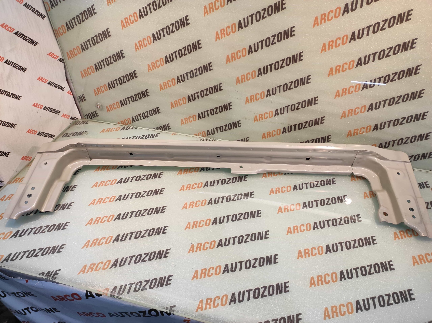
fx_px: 212
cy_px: 162
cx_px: 216
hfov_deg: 91.1
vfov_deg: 74.7
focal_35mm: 17
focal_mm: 4.74
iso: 198
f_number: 1.79
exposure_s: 1/33
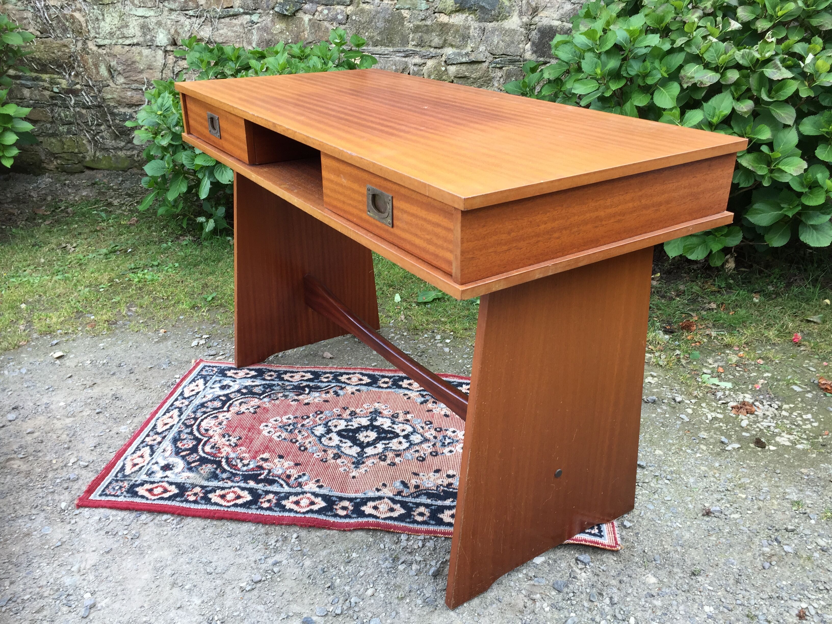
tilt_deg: -25.2
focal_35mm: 29
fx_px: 697
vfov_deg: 48.2
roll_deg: -0.1
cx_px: 416
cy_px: 312
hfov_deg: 61.7
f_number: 2.2
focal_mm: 4.15
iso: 40
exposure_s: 1/100
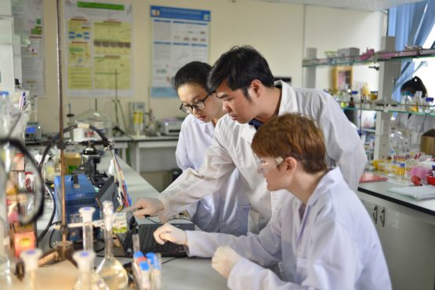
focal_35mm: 35
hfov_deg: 54.4
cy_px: 145
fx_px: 423
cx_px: 218
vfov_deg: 37.9
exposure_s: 1/250
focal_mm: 35
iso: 200
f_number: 2
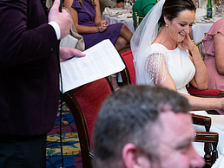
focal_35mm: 95
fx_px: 615
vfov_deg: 15.3
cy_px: 4
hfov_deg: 20.6
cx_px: 94
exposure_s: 1/160
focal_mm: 44
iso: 800
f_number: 3.5
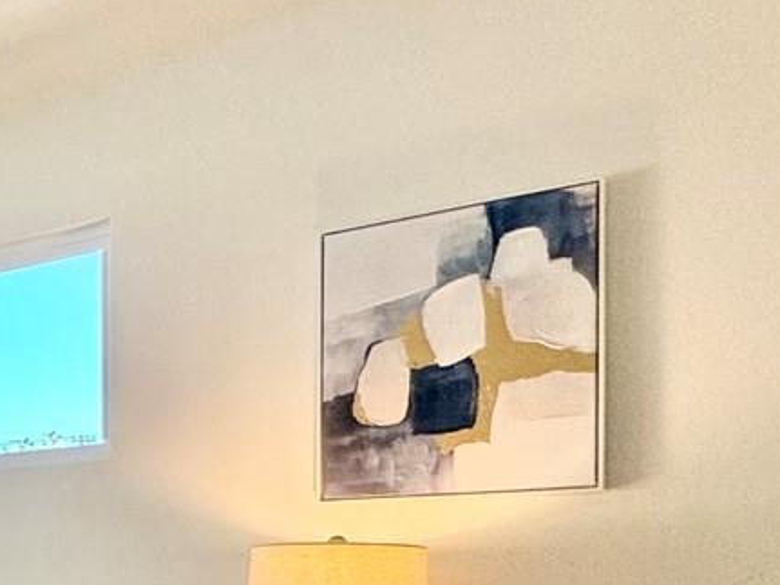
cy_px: 605
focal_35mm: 52
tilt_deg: -1.6
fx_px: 1171
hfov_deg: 23.4
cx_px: -556
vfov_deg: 26.3
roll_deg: +0.3
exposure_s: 1/120
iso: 100
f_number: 2.2
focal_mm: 2.22
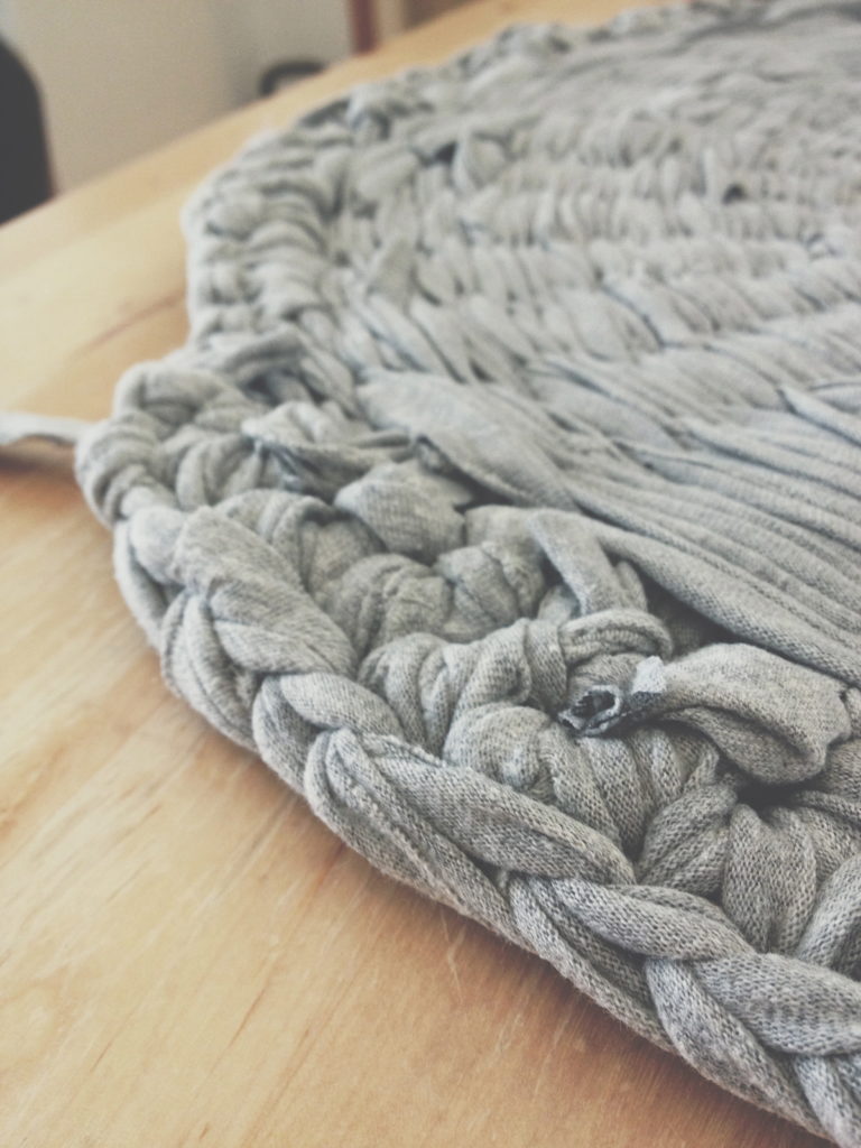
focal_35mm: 35
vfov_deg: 52.6
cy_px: 574
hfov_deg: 40.7
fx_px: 1161
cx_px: 430
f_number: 2.4
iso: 125
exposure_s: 1/20
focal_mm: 4.28
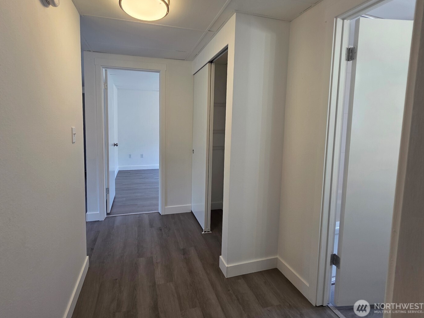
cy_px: 137
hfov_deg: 97.8
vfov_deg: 81.3
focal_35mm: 15
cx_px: 188
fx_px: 184
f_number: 1.9
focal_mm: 2.2
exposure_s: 1/120
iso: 100
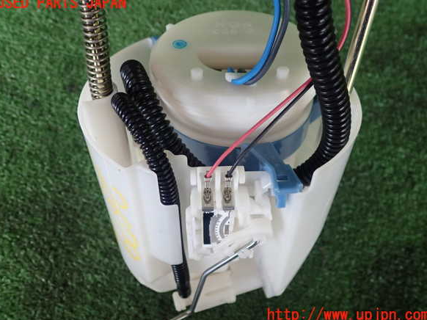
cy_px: 159
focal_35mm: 33
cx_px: 213
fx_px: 407
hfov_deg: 55.4
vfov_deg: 42.9
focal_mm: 5.87
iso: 250
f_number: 2.4
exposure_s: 1/125
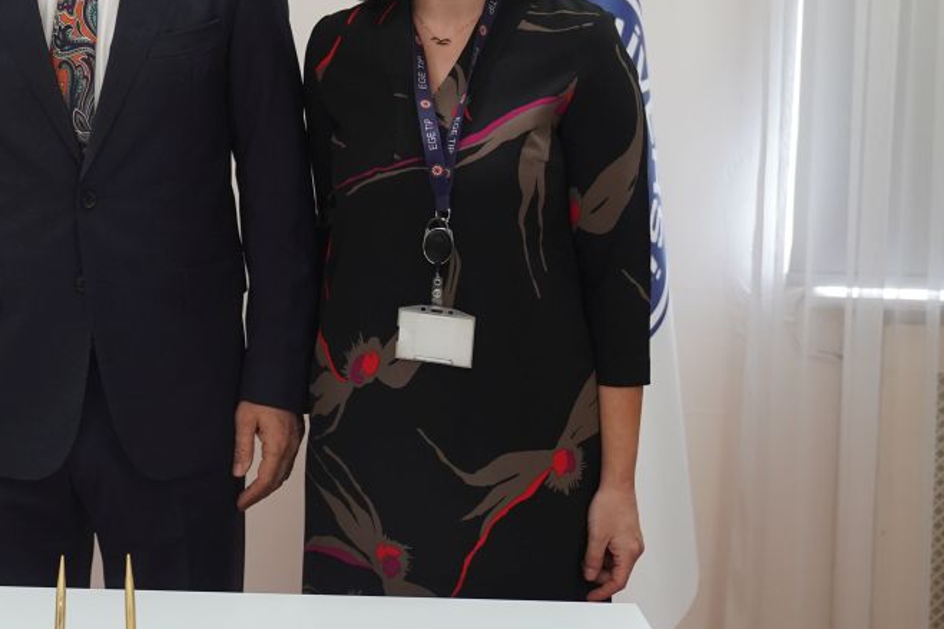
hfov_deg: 24.1
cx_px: 105
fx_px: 2150
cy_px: 99
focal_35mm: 82
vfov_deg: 16.5
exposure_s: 1/100
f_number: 3.2
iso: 800
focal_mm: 36
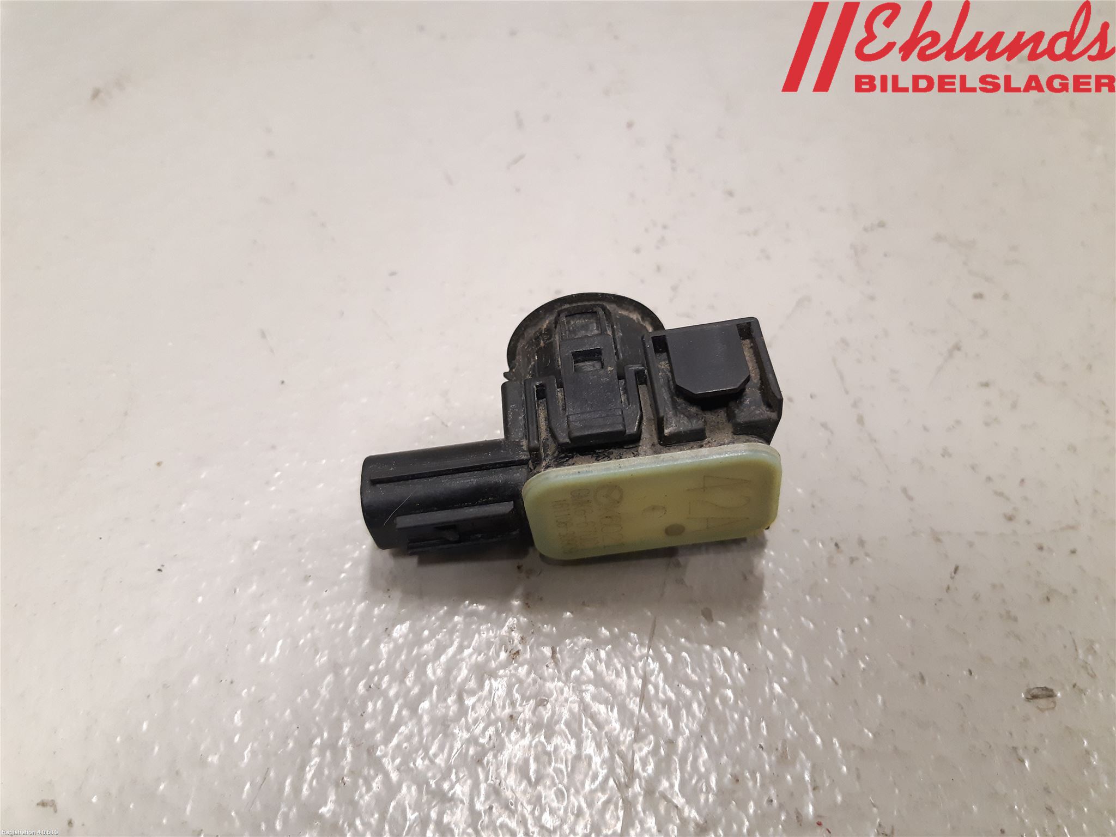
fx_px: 838
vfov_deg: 53.1
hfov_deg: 67.3
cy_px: 418
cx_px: 558
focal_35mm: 26
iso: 250
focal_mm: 3.93
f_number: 1.7
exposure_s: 1/50
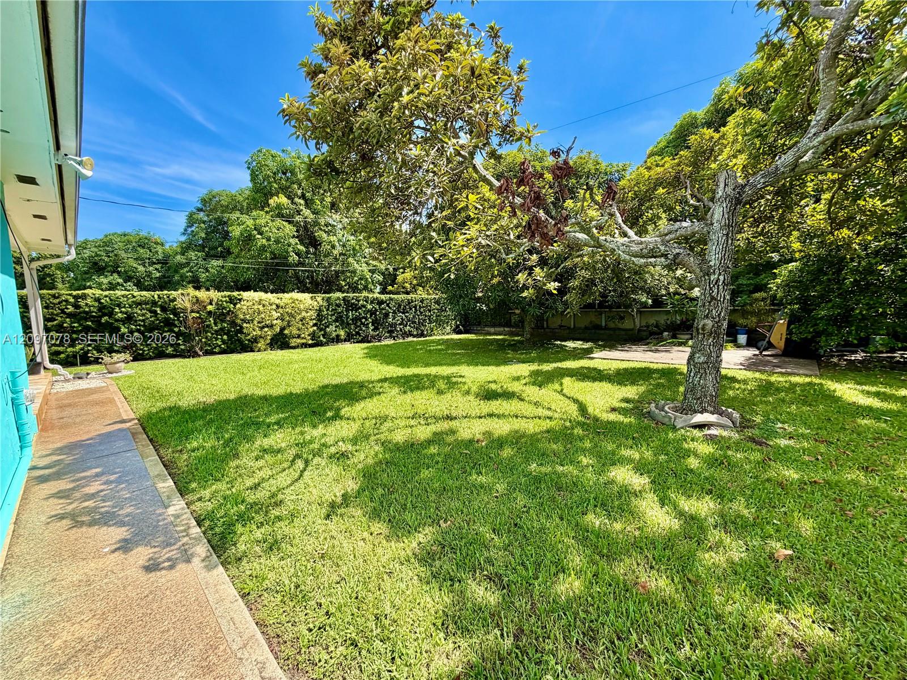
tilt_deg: -1.5
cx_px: 454
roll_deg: +3.2
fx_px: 367
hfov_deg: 102.1
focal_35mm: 14
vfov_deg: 85.7
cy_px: 340
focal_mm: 2.22
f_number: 2.2
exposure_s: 1/770
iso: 40
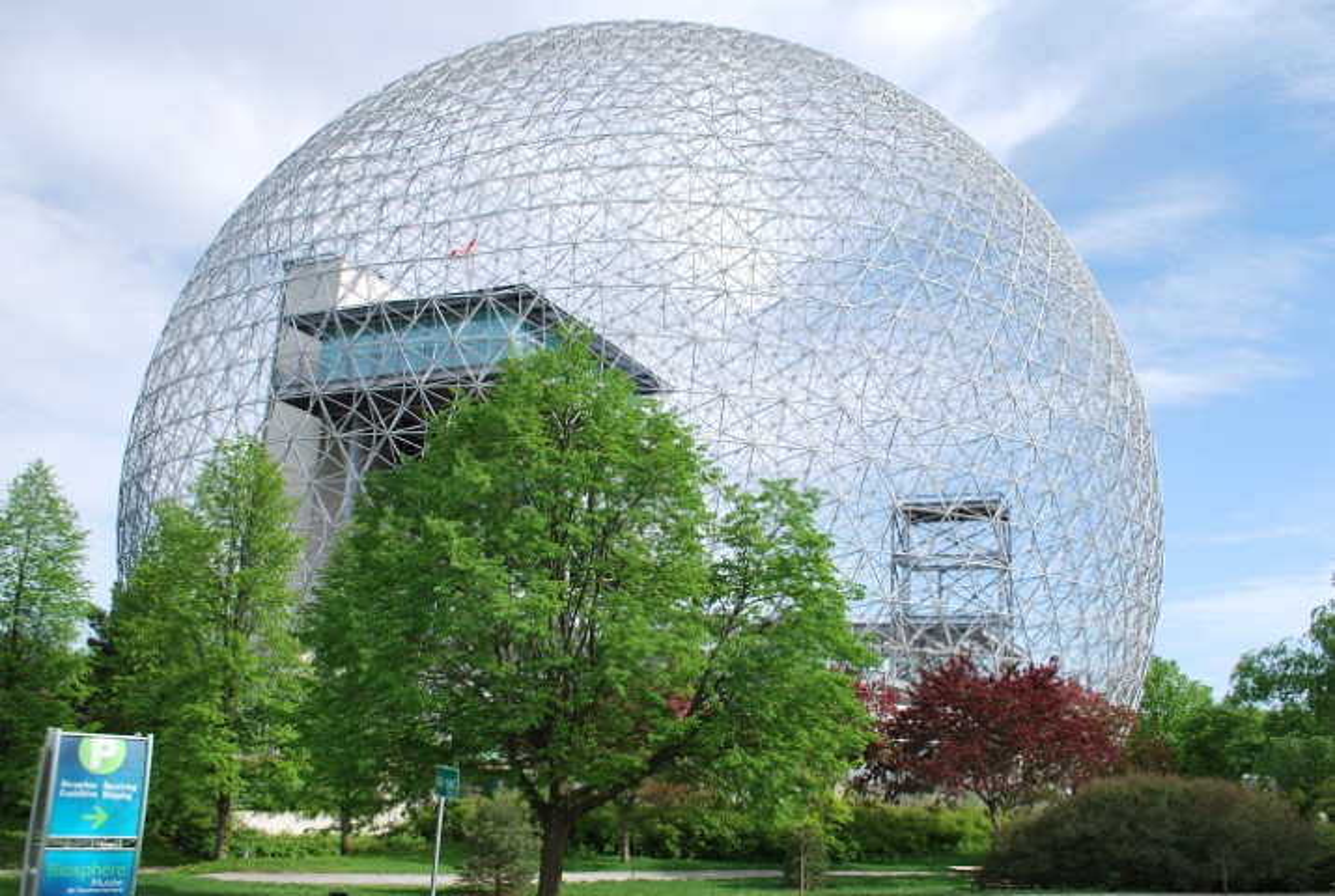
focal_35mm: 30
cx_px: 668
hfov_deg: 61.8
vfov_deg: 43.8
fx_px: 1115
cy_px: 448
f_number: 7.1
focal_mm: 20
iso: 100
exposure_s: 1/200
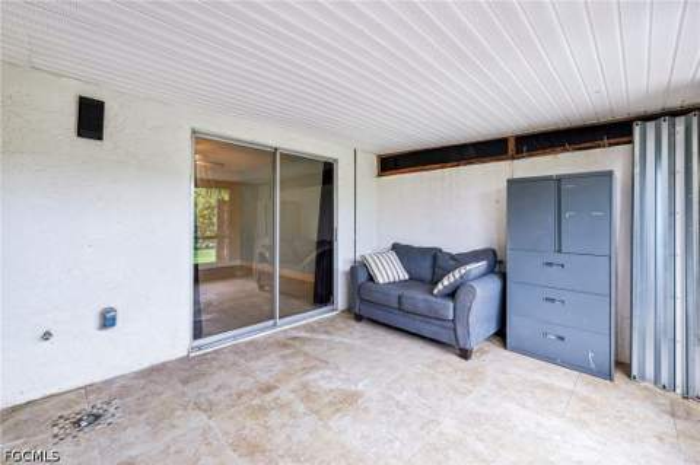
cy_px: 232
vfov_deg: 81.1
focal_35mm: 14
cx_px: 350
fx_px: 272
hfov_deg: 104.3
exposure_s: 1/20
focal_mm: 14
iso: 400
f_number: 8
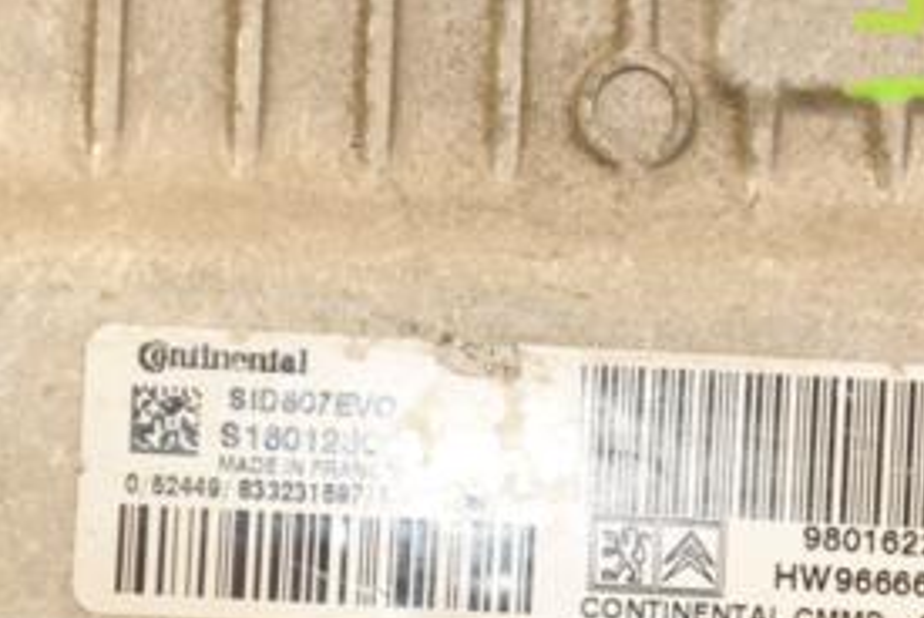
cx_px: 517
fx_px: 8815
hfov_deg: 6.0
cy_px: 423
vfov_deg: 4.0
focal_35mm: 343
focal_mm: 105
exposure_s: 1/200
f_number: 6.3
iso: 800
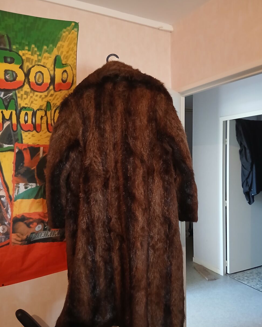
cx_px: 135
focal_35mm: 28
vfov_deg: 62.1
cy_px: 179
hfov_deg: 51.5
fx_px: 271
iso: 500
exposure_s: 1/25
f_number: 1.8
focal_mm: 3.98
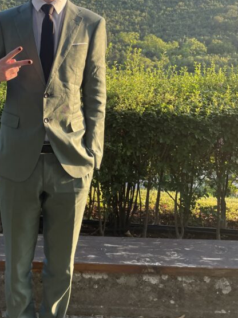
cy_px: 90
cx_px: 29
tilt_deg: -9.2
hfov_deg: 29.2
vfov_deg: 38.9
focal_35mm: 48
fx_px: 440
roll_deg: +0.2
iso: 32
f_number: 1.6
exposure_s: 1/532
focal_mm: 4.2
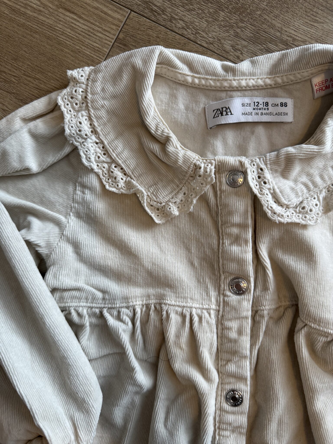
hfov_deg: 56.8
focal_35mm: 24
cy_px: 222
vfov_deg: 71.6
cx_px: 166
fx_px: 308
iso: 160
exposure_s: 1/120
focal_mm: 6.76
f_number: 1.78
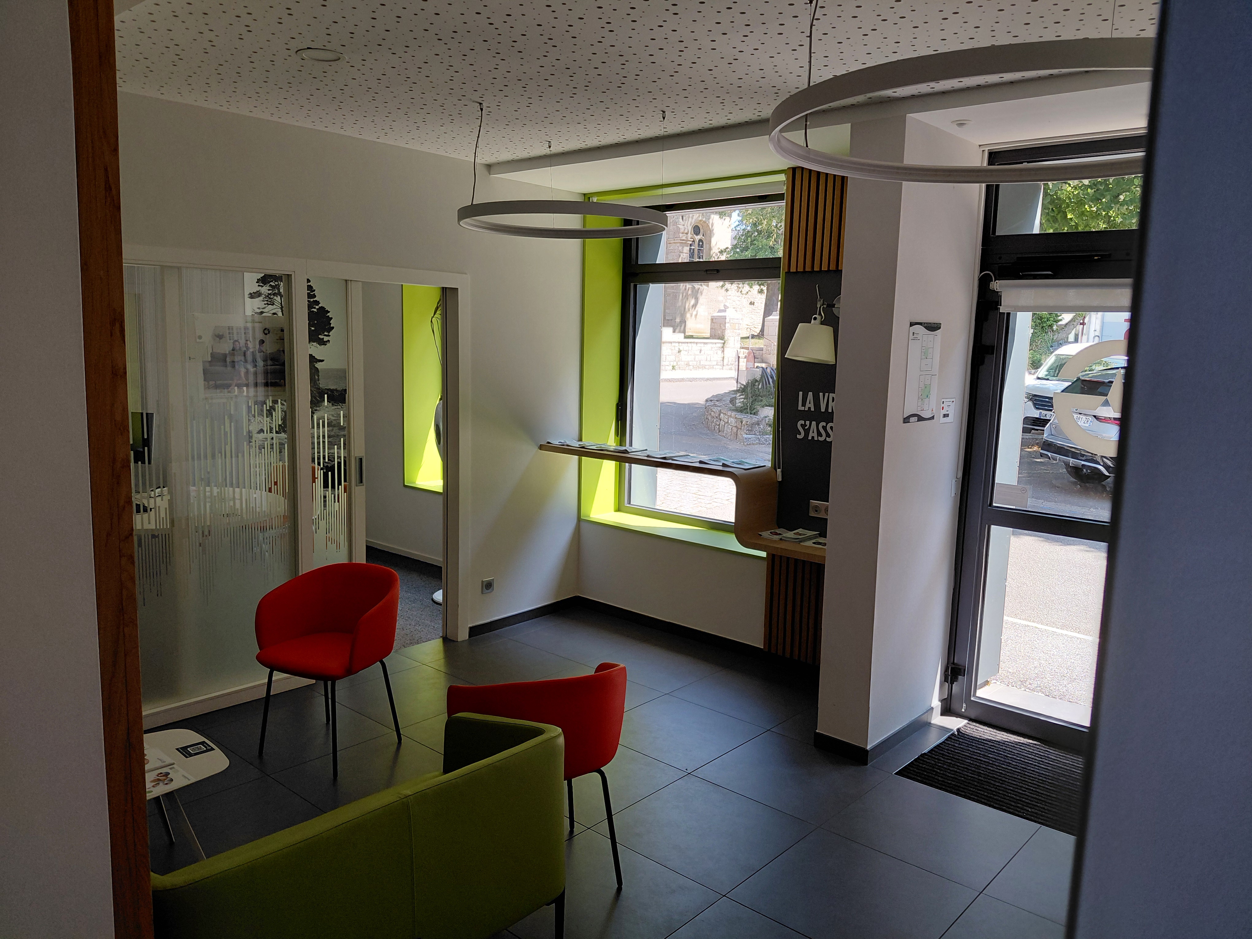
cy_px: 470
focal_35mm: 25
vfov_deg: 54.9
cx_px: 626
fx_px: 904
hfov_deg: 69.4
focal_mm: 4.69
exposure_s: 1/153
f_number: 1.8
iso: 50
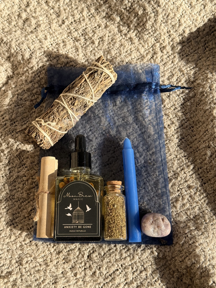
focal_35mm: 48
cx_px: 108
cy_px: 144
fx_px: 399
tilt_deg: -77.3
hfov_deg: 30.3
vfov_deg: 39.7
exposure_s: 1/538
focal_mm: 6.76
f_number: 1.78
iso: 64
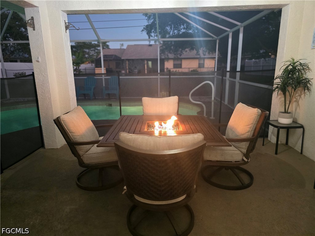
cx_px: 158
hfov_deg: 73.9
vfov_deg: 58.9
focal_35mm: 23
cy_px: 118
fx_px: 209
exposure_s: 1/40
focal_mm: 6.3
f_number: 1.7
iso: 1250
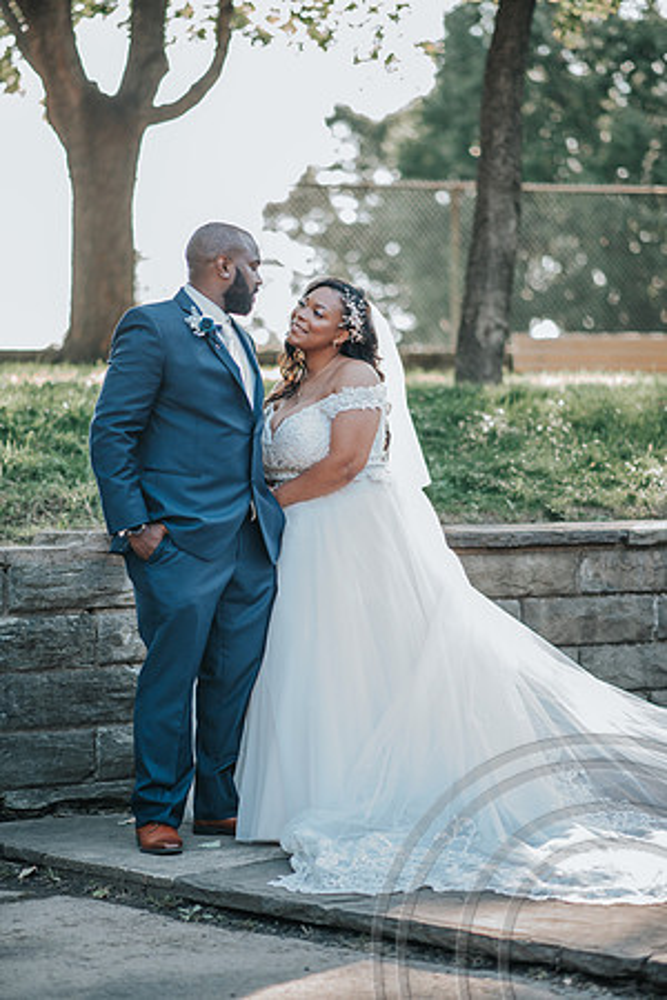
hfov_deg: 16.1
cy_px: 500
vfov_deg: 23.9
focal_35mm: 85
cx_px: 334
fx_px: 2362
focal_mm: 85
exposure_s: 1/400
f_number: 2
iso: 320
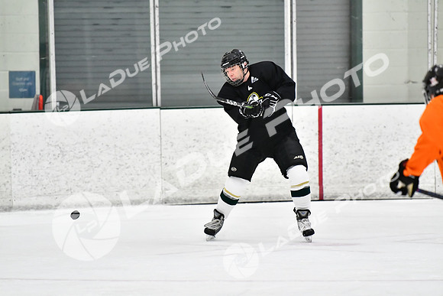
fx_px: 3508
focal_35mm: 285
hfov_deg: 7.2
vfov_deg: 4.8
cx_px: 222
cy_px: 148
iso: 5000
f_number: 2.8
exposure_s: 1/1250
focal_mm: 190
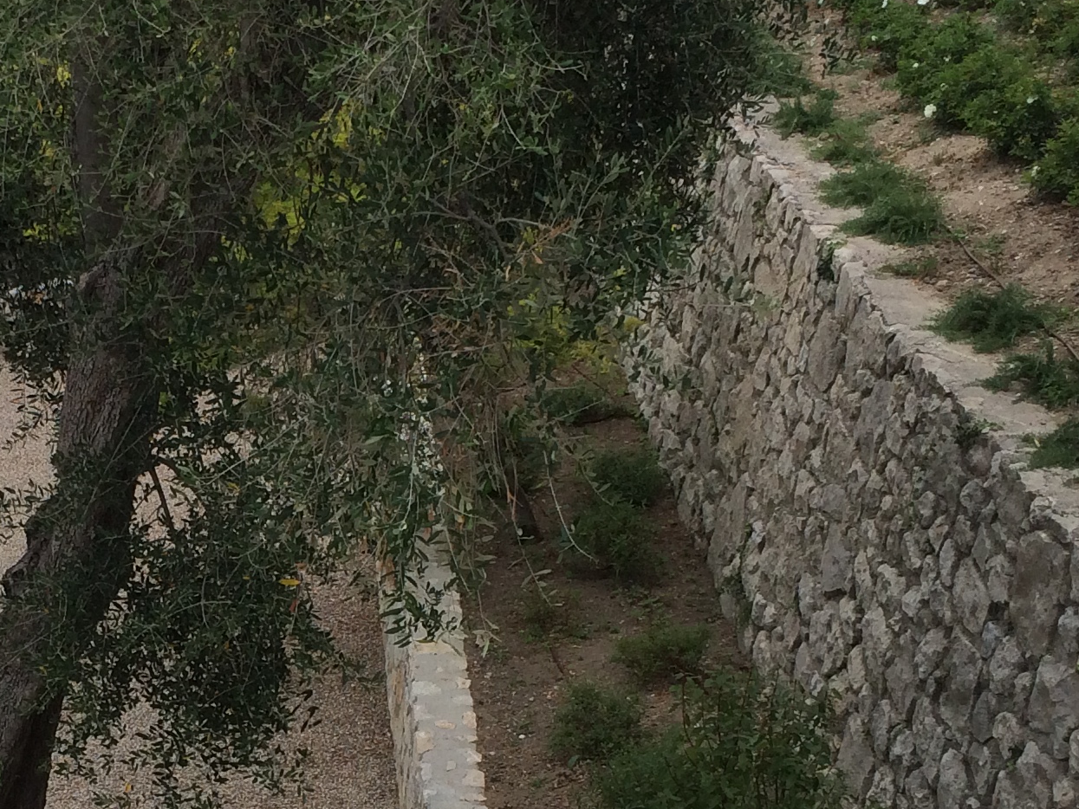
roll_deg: -0.4
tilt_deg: -27.2
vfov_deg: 19.0
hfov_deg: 25.0
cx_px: 146
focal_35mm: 76
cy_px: 730
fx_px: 2369
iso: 32
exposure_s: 1/1140
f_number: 2.2
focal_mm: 4.15
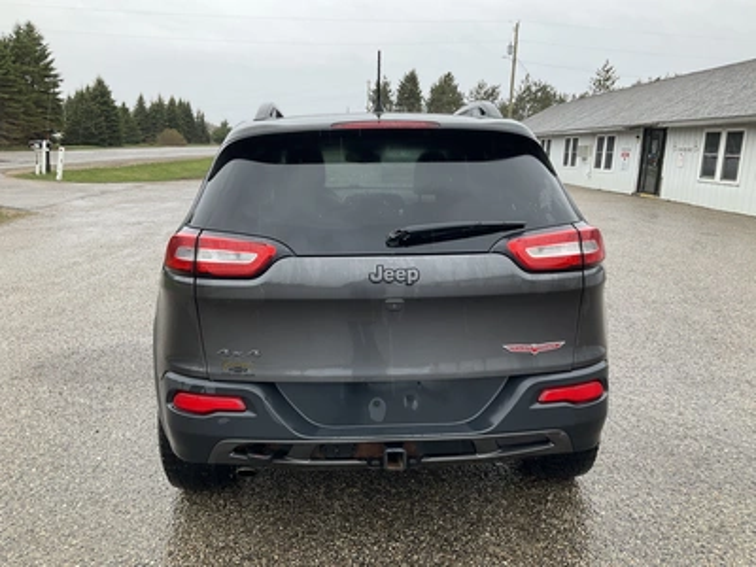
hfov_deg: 61.7
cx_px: 378
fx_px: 633
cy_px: 284
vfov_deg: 48.2
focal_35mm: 29
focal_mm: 3
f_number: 1.8
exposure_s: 1/122
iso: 16
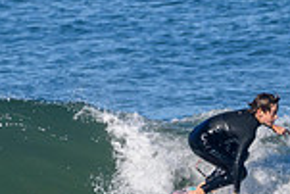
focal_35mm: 2876
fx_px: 23190
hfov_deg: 0.7
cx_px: 230
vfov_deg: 0.5
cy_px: 208
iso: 360
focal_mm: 500
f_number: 5.6
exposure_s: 1/2000
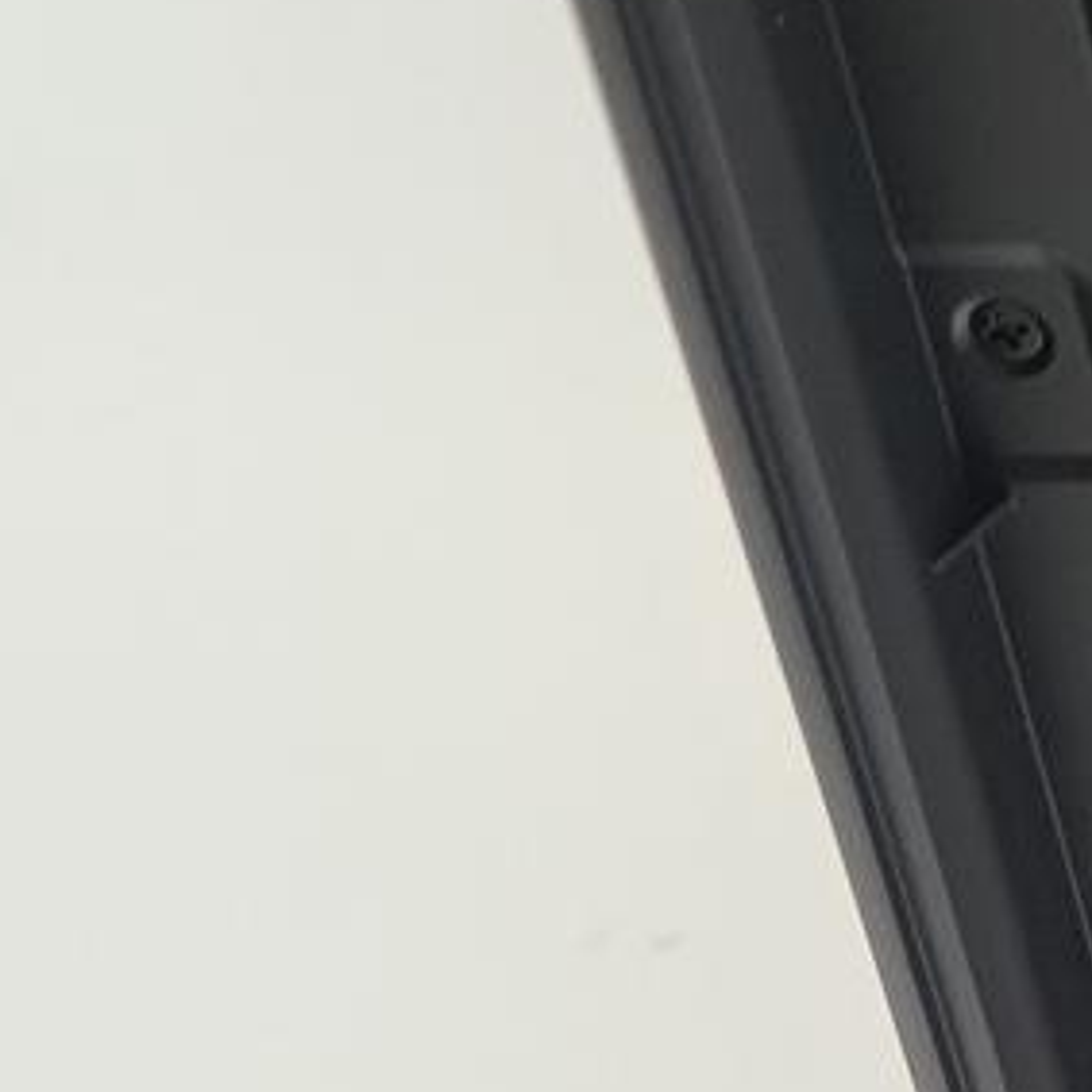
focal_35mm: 125
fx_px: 4461
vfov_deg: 14.0
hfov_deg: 11.4
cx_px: 2666
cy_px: 590
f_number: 1.85
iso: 132
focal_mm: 6.78
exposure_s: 1/100
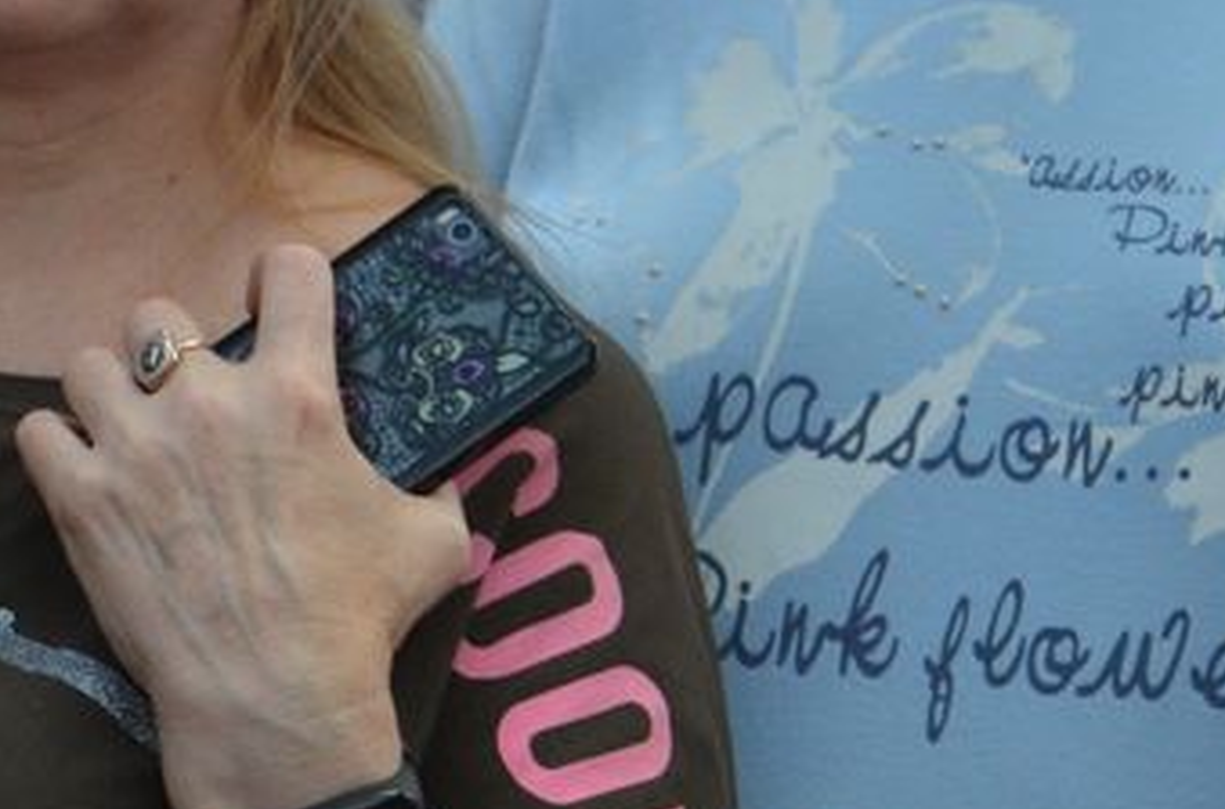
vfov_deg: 4.9
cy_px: -237
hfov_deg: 7.3
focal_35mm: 279
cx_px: 1420
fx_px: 9470
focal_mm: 45
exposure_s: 1/400
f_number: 9
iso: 640
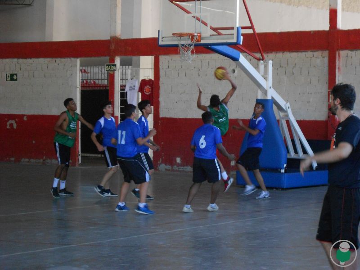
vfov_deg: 14.9
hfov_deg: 19.8
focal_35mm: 99
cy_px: 135
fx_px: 1030
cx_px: 180
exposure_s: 1/60
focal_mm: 17.6
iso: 400
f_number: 5.5
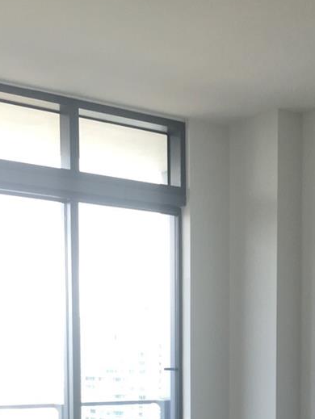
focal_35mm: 67
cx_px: 308
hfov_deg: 21.3
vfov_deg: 27.1
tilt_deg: -4.2
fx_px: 812
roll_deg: -0.8
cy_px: 434
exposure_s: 1/60
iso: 25
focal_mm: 4.15
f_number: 2.2
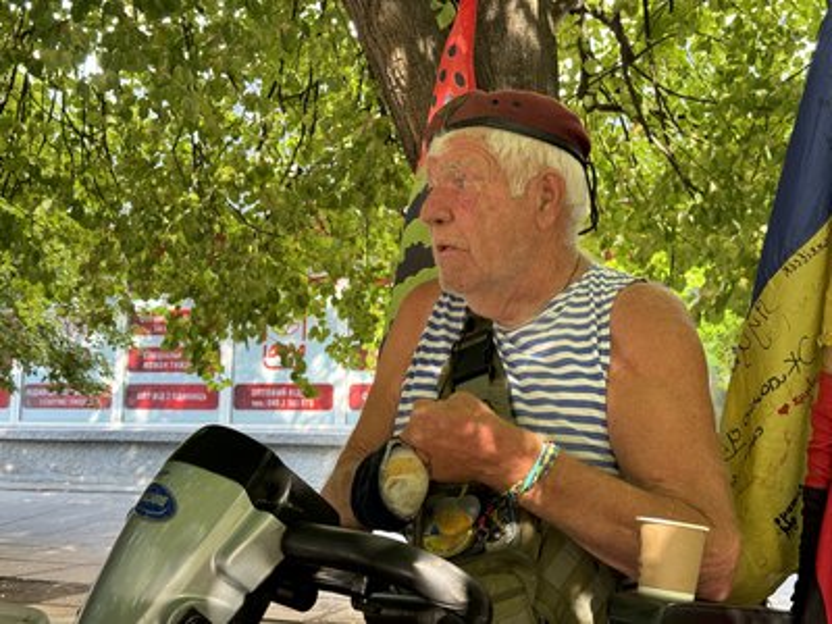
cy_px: 312
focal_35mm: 48
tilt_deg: +6.1
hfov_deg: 39.7
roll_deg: -1.2
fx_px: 1154
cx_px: 416
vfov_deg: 30.3
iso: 100
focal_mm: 6.86
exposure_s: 1/93
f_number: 1.78
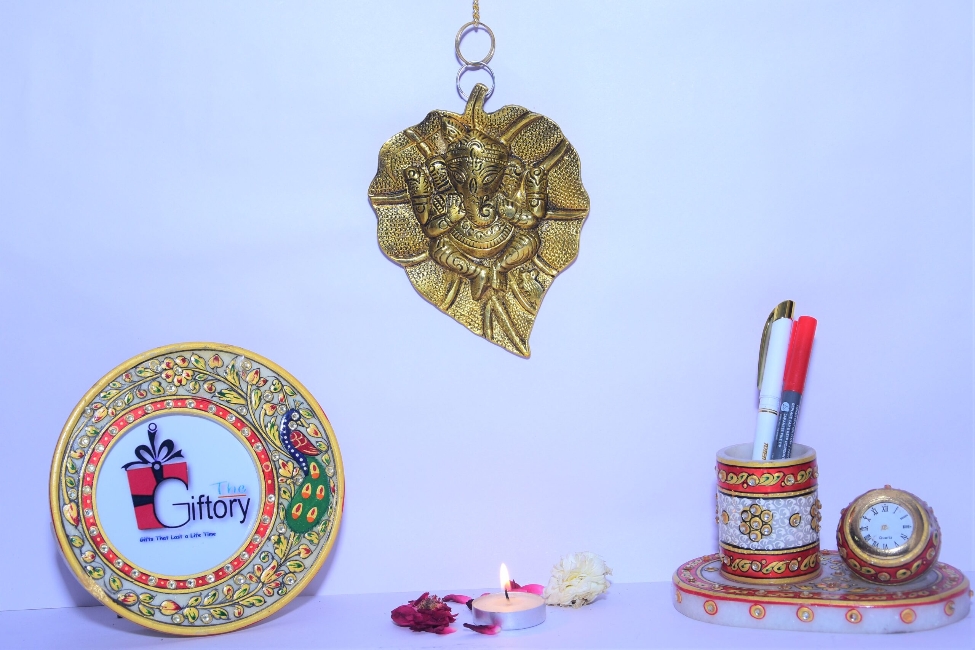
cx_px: 488
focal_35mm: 57
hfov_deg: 35.1
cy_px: 325
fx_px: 1544
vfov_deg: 23.8
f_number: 5
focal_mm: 38
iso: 250
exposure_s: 1/125
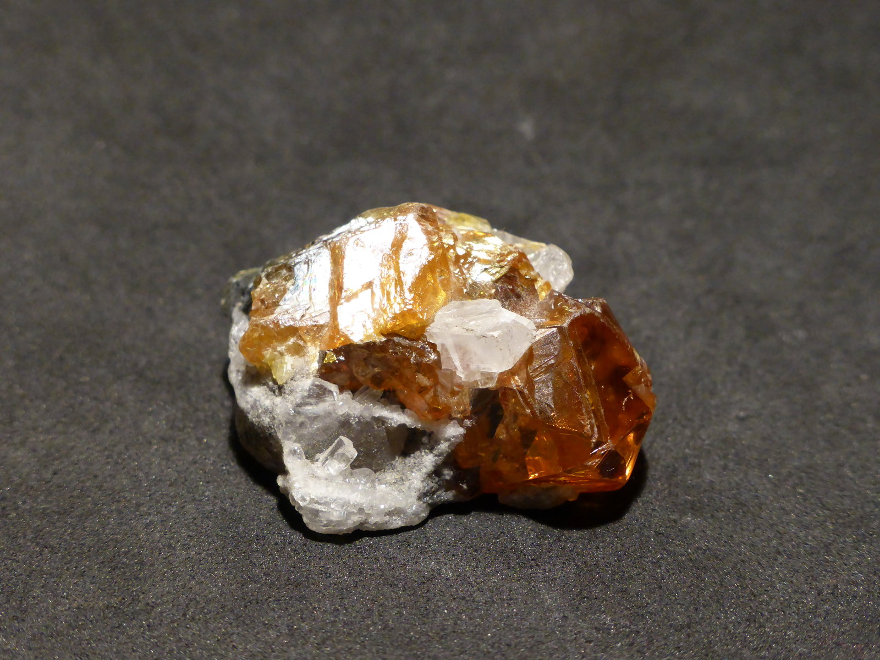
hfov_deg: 28.2
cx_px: 440
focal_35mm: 69
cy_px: 330
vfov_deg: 21.3
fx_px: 1754
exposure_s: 1/15
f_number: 4.9
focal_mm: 11.7
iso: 400
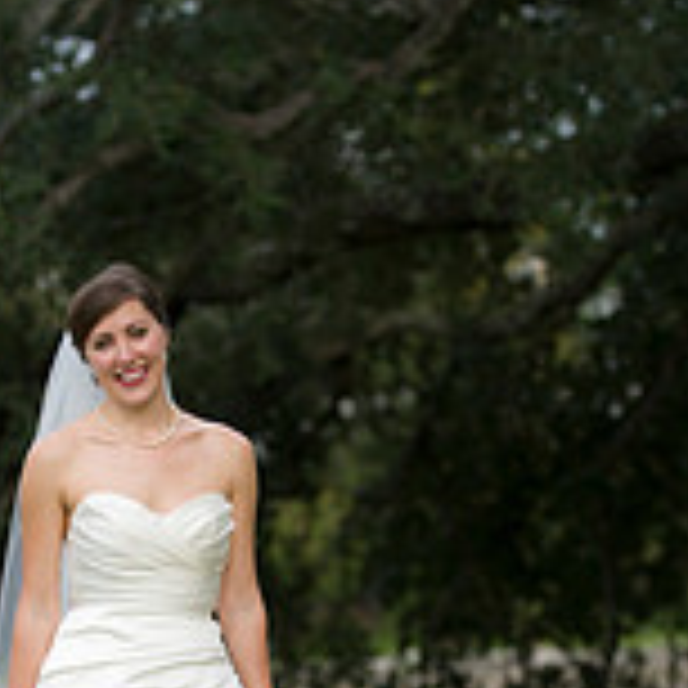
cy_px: 652
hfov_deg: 6.9
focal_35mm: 255
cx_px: 281
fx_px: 5734
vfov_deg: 6.8
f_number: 2.8
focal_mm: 102
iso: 320
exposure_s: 1/800
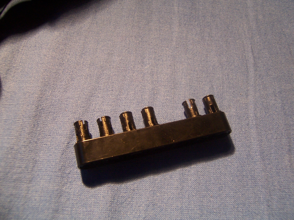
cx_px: 147
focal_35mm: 33
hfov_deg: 55.4
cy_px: 110
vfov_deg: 42.9
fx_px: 280
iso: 140
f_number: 3.4
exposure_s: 1/30
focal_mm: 5.5
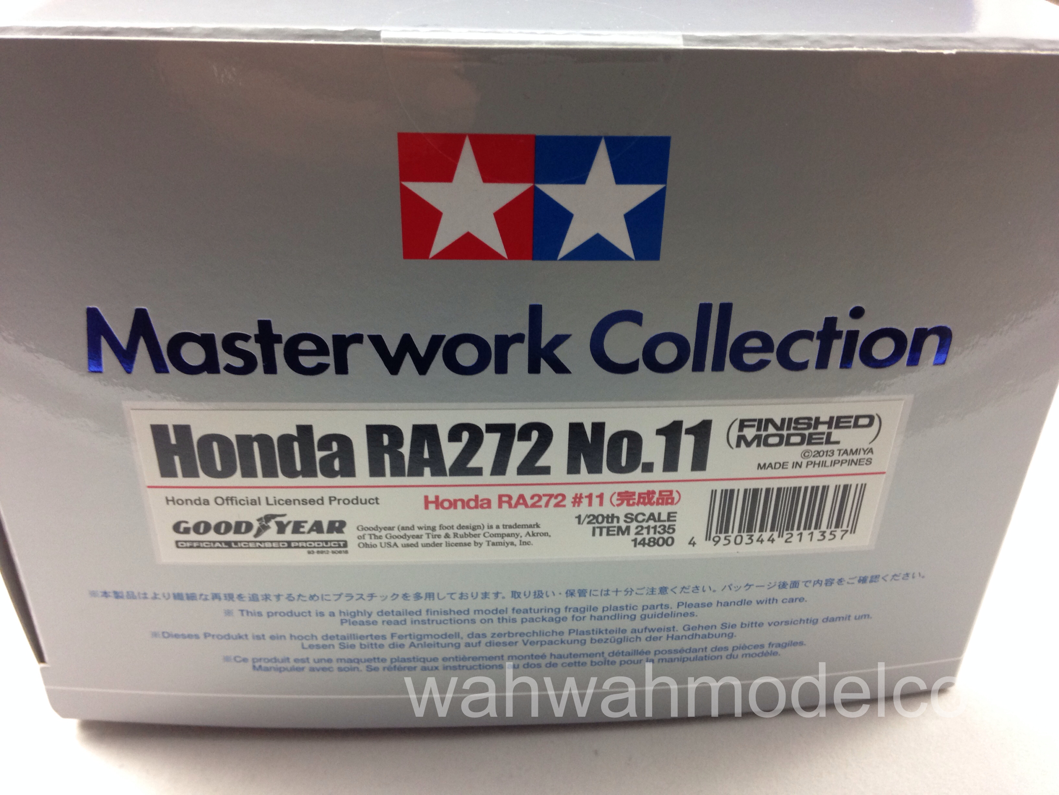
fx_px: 1010
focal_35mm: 33
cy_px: 398
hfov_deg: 55.4
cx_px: 530
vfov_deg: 42.9
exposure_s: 1/20
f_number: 2.4
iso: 100
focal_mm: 4.12
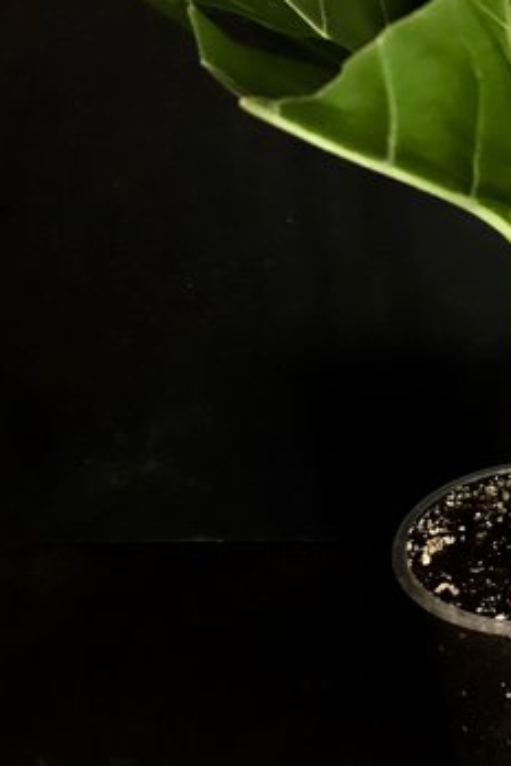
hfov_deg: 19.1
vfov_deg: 30.1
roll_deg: -0.3
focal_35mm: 67
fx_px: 1426
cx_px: 630
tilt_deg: -29.2
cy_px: 363
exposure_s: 1/10
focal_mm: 3.99
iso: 100
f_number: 1.8
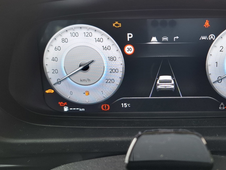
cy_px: 90
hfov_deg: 48.7
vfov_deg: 38.6
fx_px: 242
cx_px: 162
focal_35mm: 37
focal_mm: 5.54
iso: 250
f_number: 1.8
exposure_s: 1/100
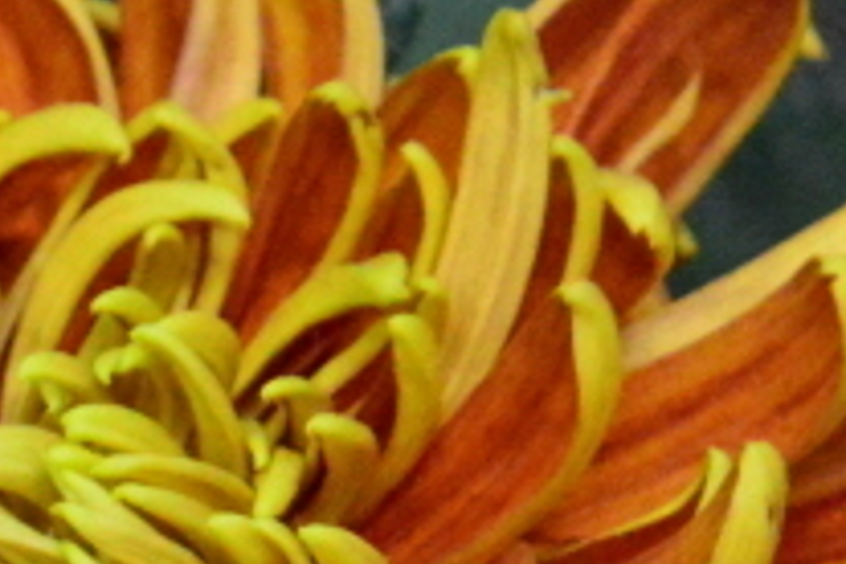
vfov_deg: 1.7
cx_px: -372
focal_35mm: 815
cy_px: 1097
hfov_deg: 2.5
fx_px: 19151
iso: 6400
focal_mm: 110
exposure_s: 1/10
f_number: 13
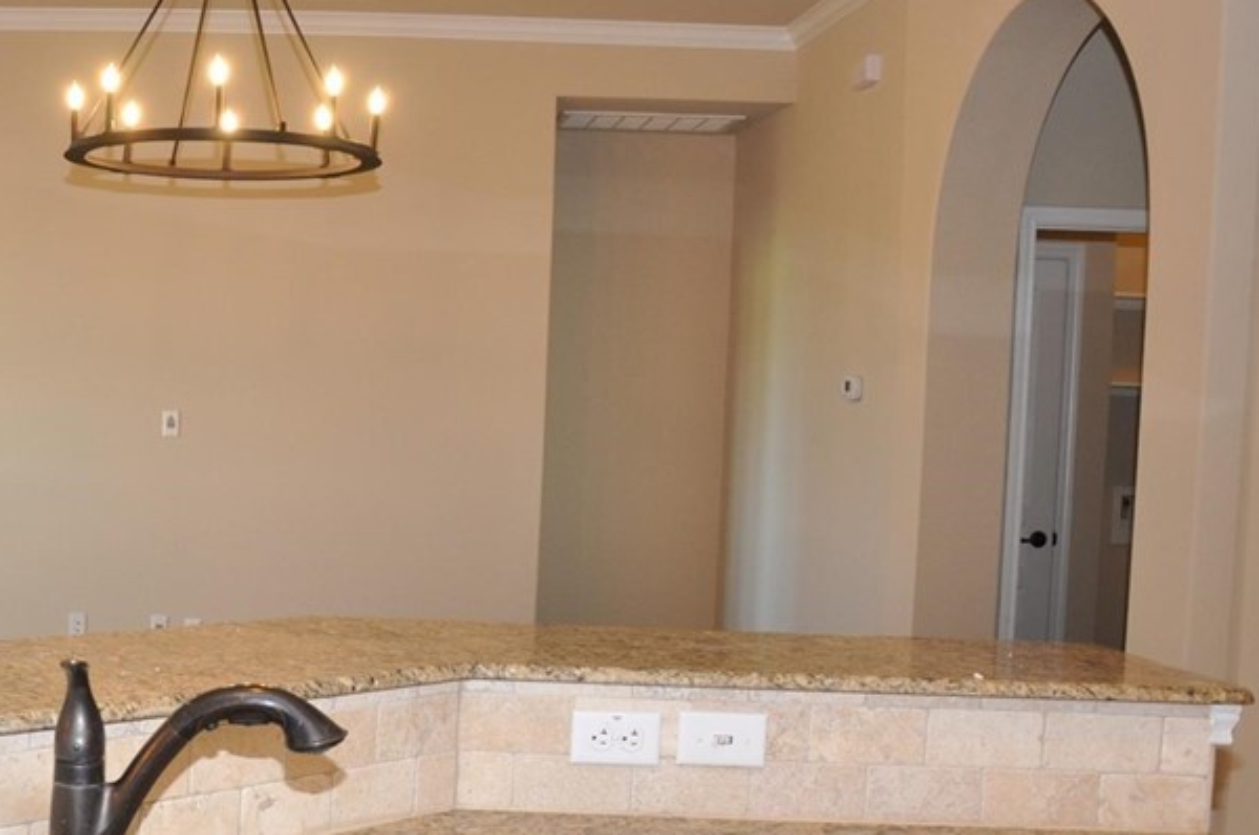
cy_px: 451
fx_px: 1711
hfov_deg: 38.0
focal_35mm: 49
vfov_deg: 27.4
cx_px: 155
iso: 640
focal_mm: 18
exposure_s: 1/60
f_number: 4
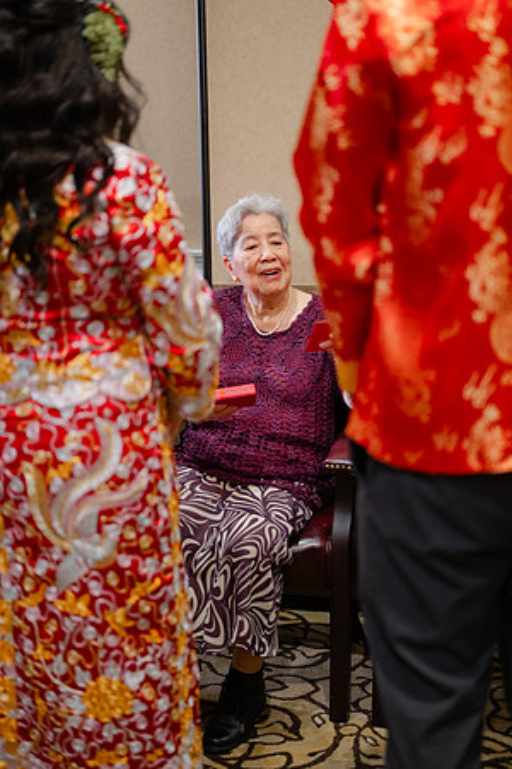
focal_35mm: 50
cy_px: 384
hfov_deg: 27.0
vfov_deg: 39.6
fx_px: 1067
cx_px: 256
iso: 640
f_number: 1.8
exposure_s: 1/125
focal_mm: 50
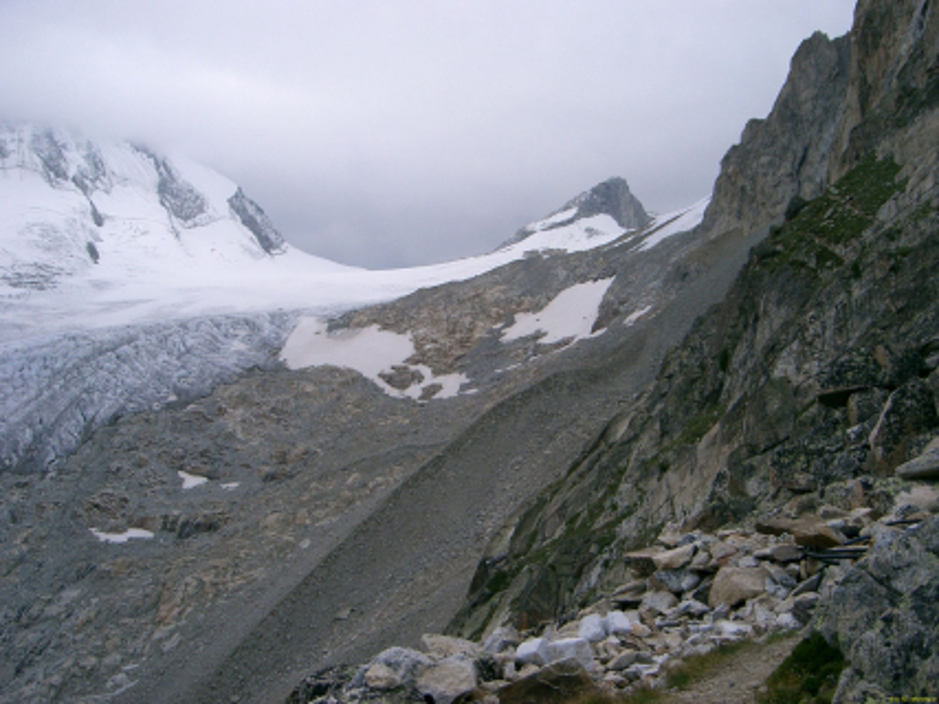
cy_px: 352
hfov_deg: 47.9
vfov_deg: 36.8
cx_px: 470
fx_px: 1058
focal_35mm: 39
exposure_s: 1/500
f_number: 4.8
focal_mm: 8
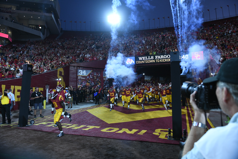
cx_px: 119
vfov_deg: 53.1
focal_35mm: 24
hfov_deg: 73.7
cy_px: 80
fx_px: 159
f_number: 4
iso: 2000
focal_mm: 24
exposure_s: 1/800
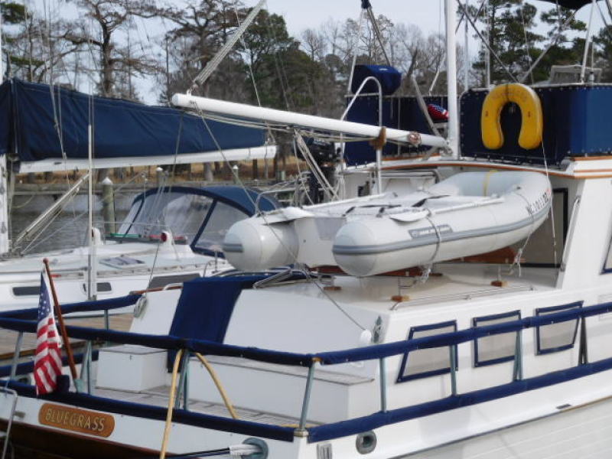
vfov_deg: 21.0
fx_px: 1238
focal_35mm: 70
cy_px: 230
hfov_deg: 27.8
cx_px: 306
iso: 125
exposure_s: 1/800
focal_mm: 12.5
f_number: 4.5
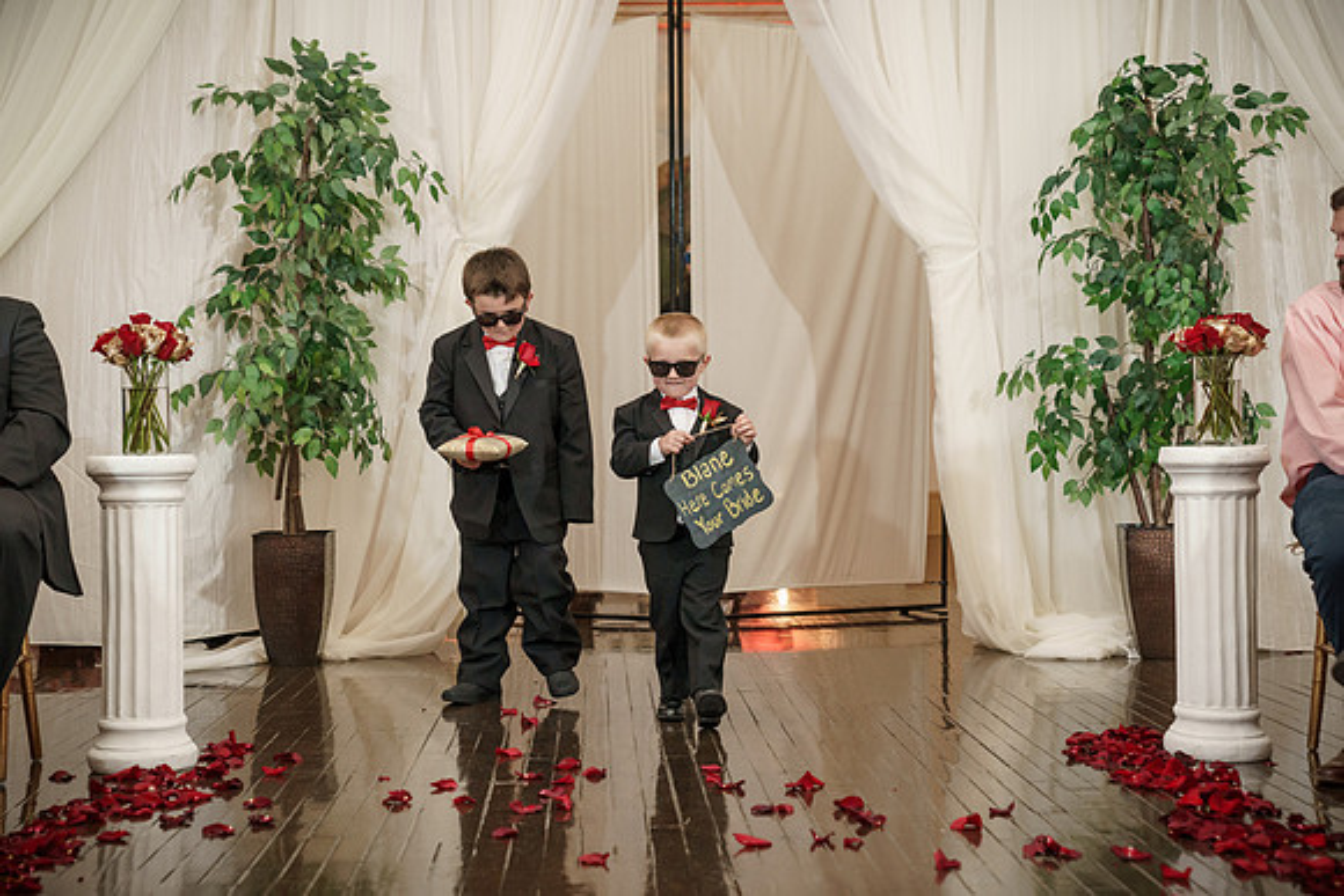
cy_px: 448
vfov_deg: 20.3
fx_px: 2502
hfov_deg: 30.1
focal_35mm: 67
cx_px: 672
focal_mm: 67
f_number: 4
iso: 2000
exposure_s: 1/160
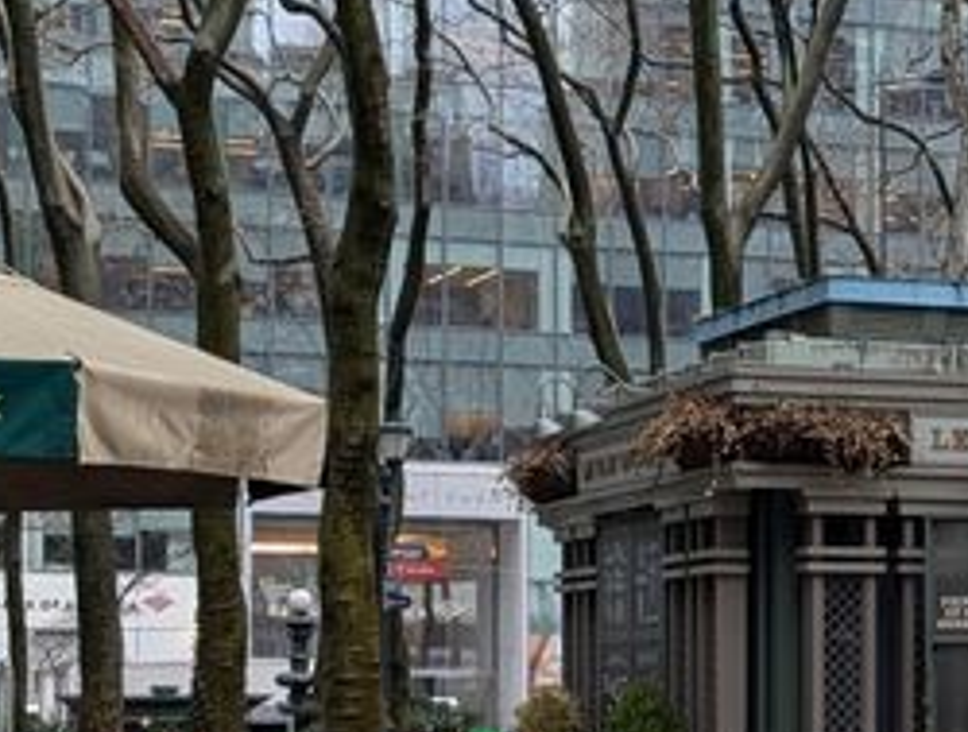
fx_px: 3225
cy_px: 682
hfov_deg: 16.7
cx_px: 968
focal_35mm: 115
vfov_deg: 12.8
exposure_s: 1/106
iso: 18
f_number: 1.68
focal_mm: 6.9
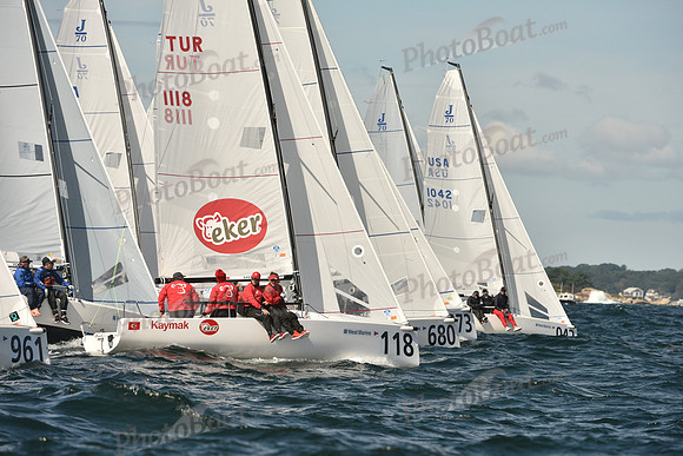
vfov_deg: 4.0
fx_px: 6452
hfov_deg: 6.1
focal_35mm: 340
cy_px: 228
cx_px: 342
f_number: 9
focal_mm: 340
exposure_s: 1/1600
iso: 400
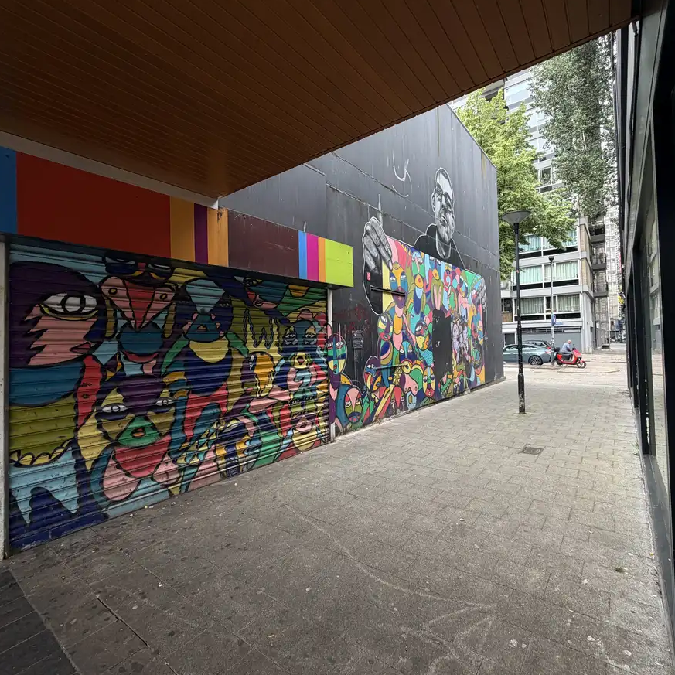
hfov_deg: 84.0
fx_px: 375
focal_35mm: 17
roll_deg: +0.2
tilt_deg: +2.4
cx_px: 333
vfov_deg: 84.0
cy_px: 330
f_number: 2.2
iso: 40
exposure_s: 1/175
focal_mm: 2.22
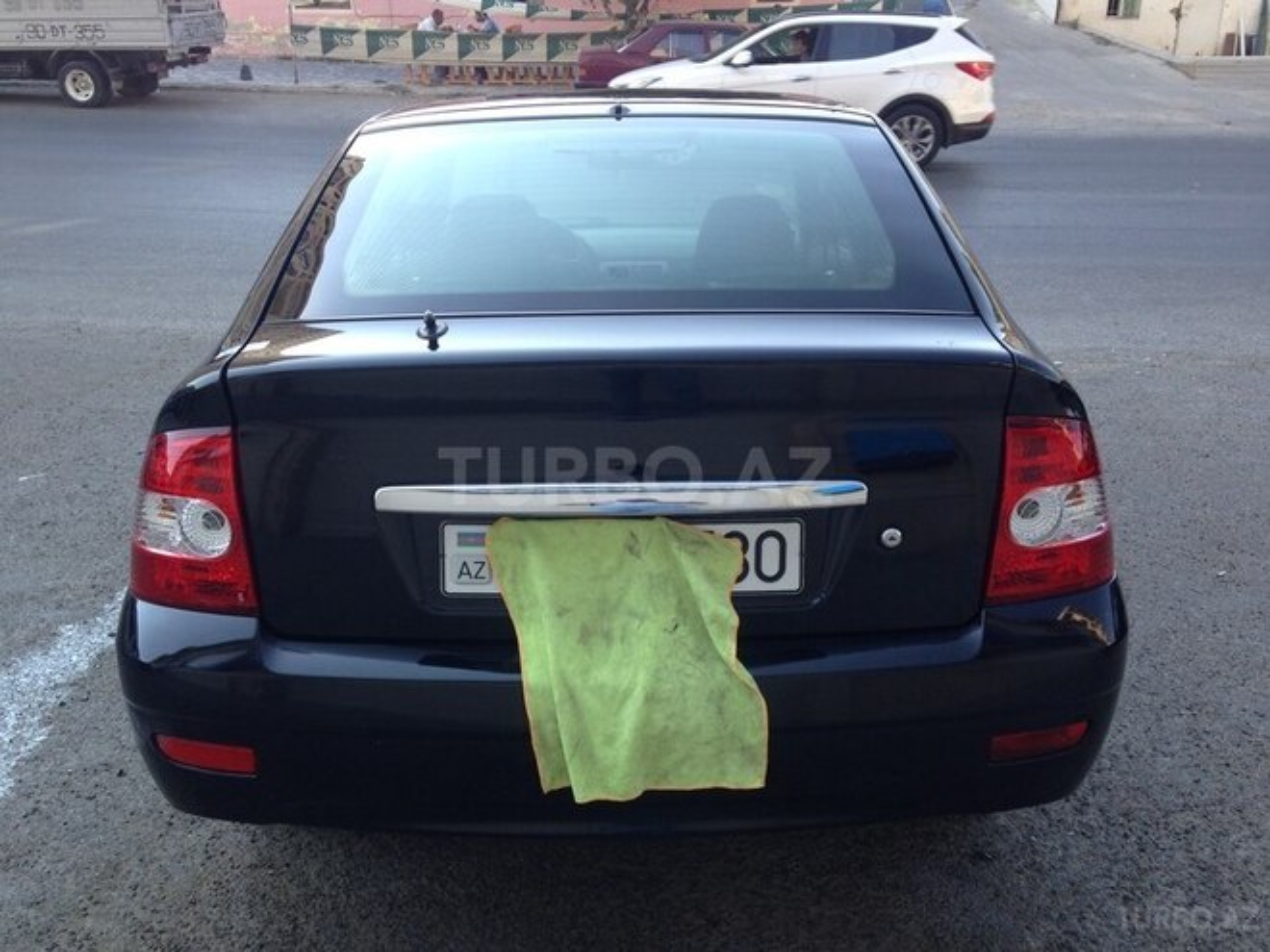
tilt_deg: -21.8
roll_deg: +1.6
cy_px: 476
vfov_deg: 42.9
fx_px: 1211
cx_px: 635
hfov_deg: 55.4
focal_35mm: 33
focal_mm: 4.12
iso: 50
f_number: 2.4
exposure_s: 1/227
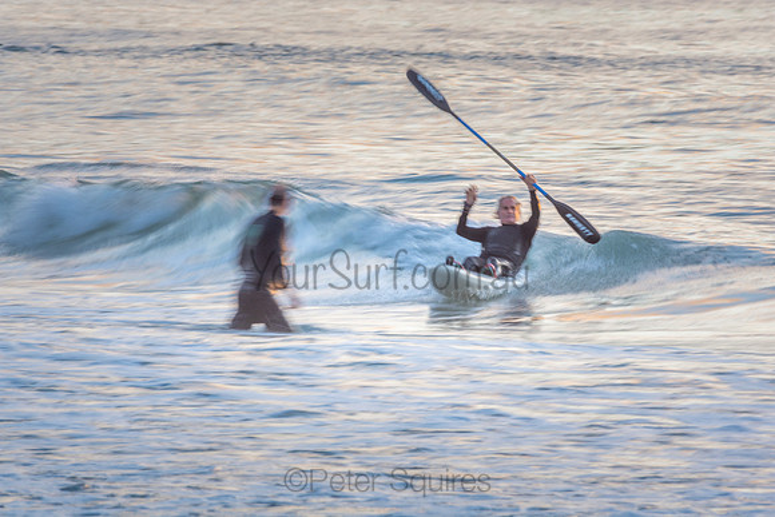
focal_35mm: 750
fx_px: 16149
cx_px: 388
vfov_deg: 1.8
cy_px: 258
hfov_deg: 2.7
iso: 100
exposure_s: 1/20
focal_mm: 500
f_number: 14
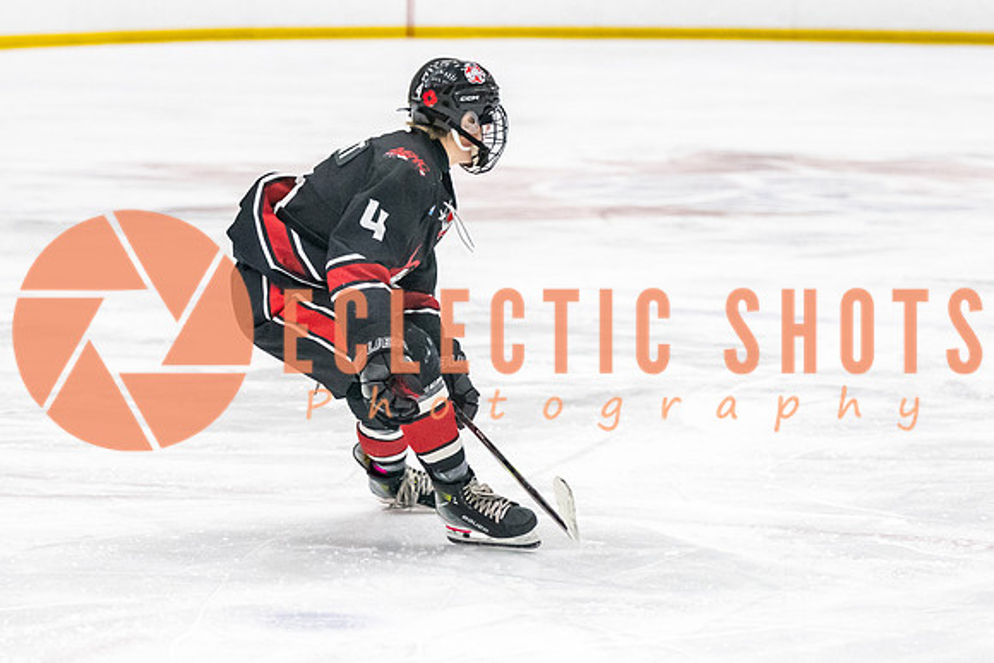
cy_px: 305
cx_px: 555
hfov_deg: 11.2
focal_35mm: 184
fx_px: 5079
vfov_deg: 7.5
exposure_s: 1/640
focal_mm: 100
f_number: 2.8
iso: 4000
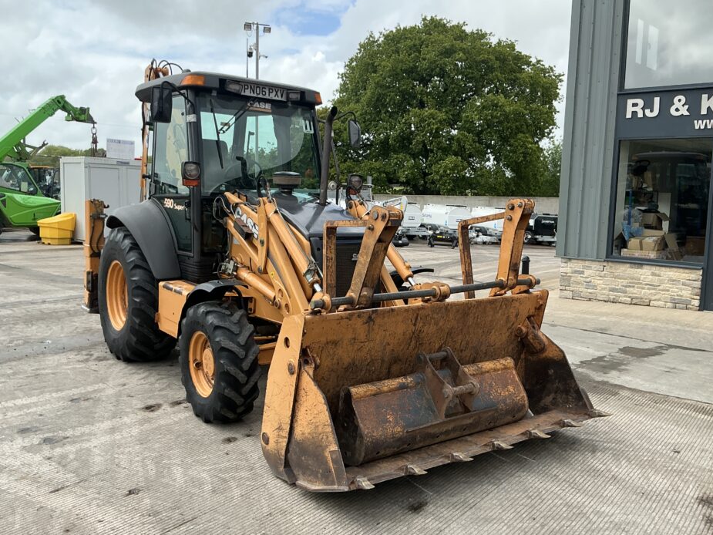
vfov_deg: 45.5
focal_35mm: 31
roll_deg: -1.9
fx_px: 639
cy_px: 271
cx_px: 370
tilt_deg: -5.8
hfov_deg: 58.3
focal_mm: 3
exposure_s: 1/997
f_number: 1.8
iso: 25
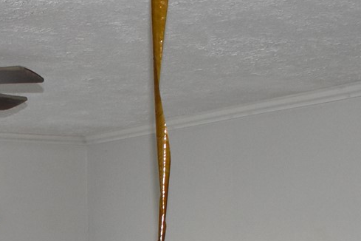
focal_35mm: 120
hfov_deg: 16.6
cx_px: -30
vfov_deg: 10.4
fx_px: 1203
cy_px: 508
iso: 800
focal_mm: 18
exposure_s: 1/100
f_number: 5
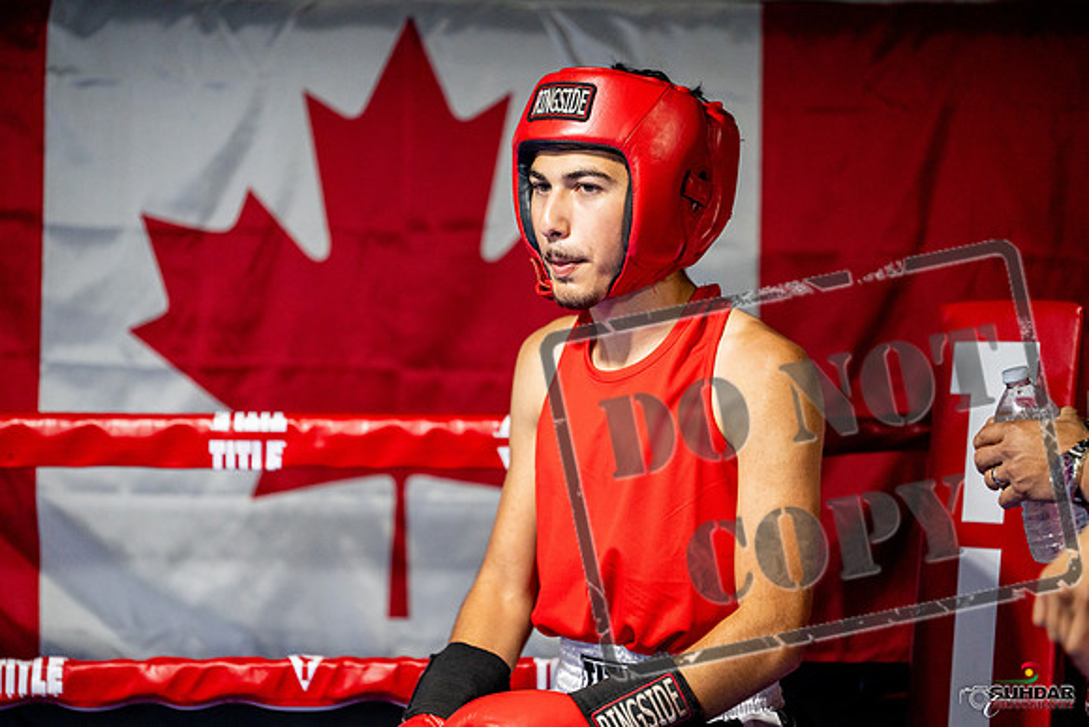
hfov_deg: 13.7
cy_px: 364
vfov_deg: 9.2
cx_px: 544
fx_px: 4538
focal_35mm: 150
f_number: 2
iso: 4000
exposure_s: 1/800
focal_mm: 150
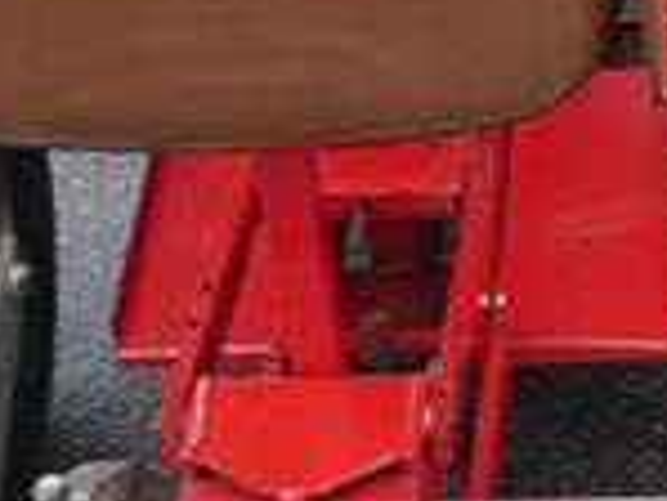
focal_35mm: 129
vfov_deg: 11.1
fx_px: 2488
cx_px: 875
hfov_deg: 14.6
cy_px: -210
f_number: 3.5
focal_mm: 15
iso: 200
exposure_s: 1/60
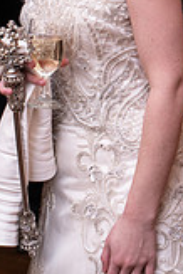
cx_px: -13
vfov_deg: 15.8
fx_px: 966
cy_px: 7
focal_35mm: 127
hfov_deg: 10.7
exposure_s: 1/25
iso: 800
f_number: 4.5
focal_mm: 46
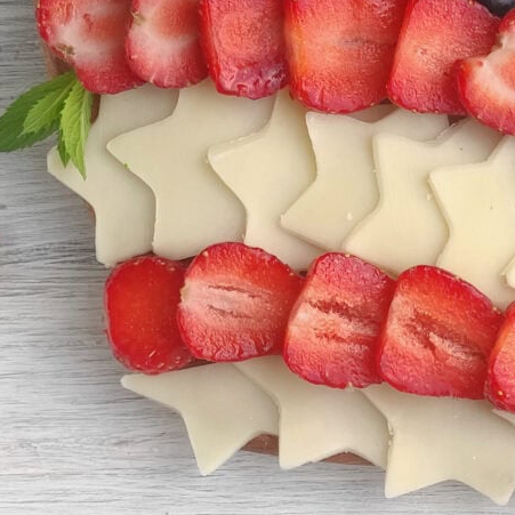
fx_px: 808
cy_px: -18
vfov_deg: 32.1
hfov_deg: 35.3
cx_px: 288
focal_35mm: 48
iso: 79
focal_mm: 5.4
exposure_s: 1/120
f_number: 1.9
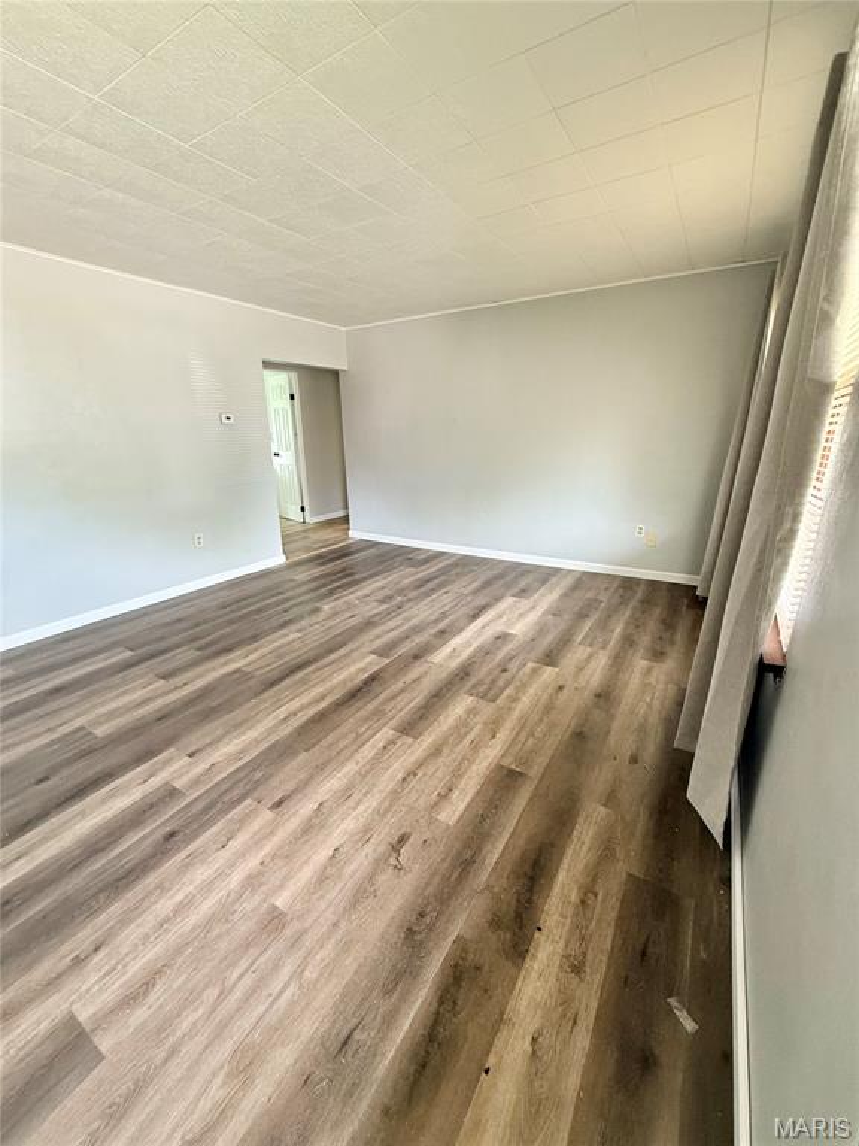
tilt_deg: -17.4
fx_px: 463
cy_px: 573
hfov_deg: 85.7
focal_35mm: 14
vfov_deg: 102.1
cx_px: 430
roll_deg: +0.1
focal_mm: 2.22
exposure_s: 1/60
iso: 320
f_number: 2.2
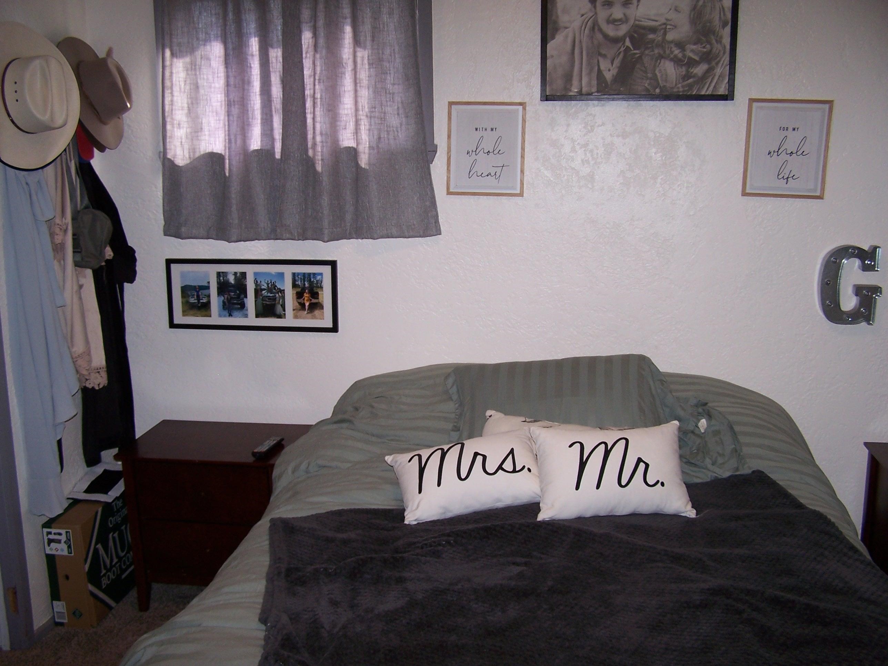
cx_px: 444
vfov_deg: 37.7
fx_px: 975
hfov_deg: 49.0
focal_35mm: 38
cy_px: 333
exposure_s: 1/60
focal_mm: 6.3
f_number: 2.8
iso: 80
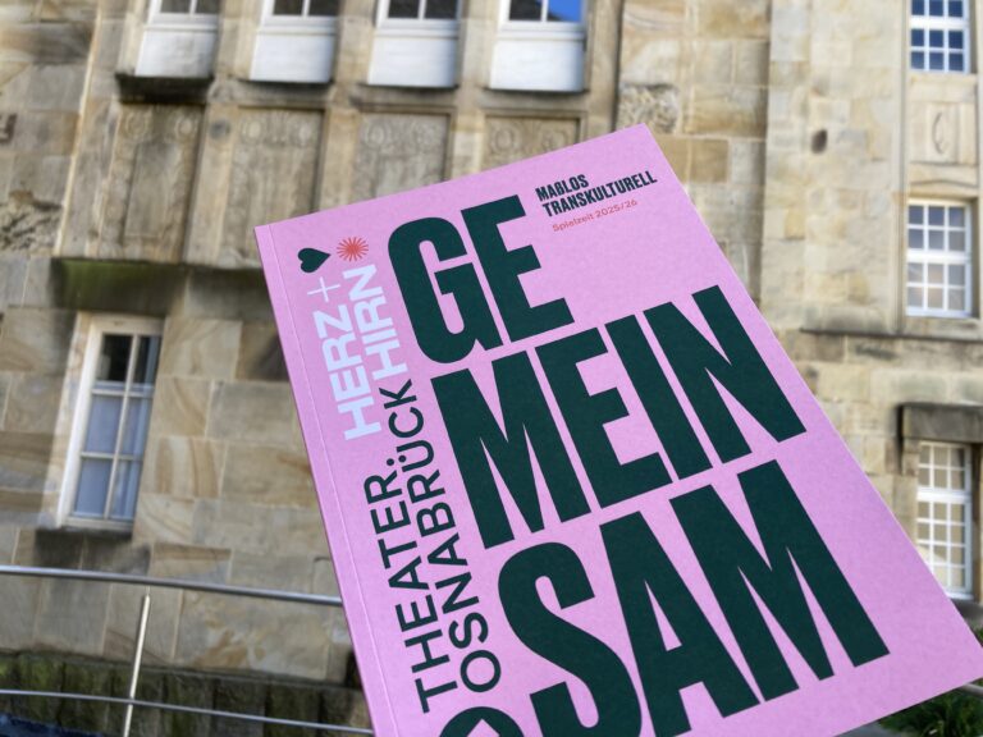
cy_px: 368
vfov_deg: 49.7
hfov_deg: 63.4
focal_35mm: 28
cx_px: 492
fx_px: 795
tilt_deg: +10.2
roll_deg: -4.7
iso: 20
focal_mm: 3.99
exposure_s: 1/185
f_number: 1.8
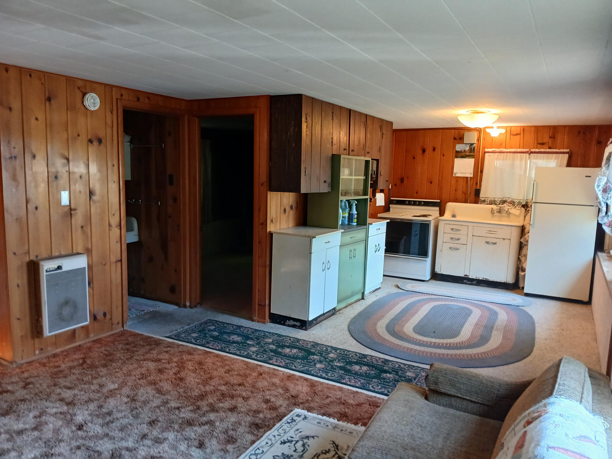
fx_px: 460
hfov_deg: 67.3
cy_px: 230
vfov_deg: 53.1
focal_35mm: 26
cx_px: 306
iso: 320
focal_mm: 3.98
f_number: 1.8
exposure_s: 1/60
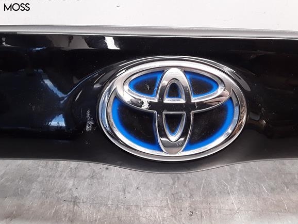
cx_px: 153
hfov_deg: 58.3
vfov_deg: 45.5
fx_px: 267
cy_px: 106
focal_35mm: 31
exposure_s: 1/50
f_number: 1.9
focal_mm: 2.91
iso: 100
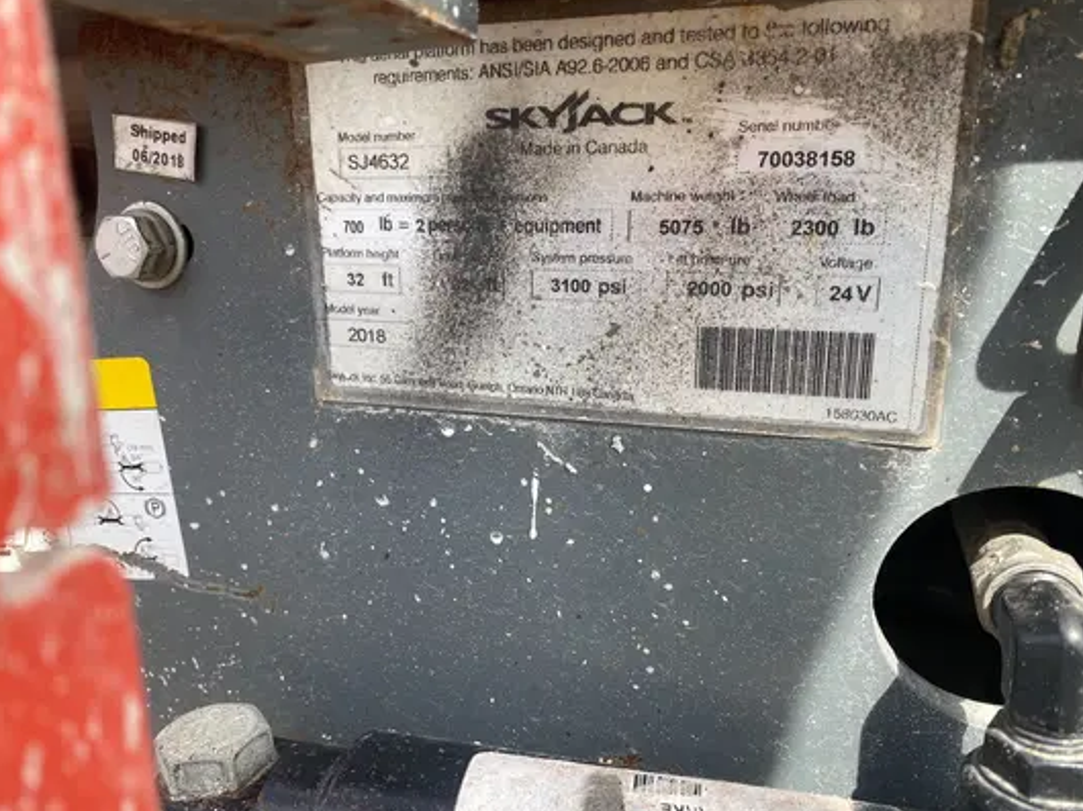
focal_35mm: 27
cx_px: 525
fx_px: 844
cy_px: 410
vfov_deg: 51.3
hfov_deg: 65.3
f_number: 1.8
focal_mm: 4.25
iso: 32
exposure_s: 1/485
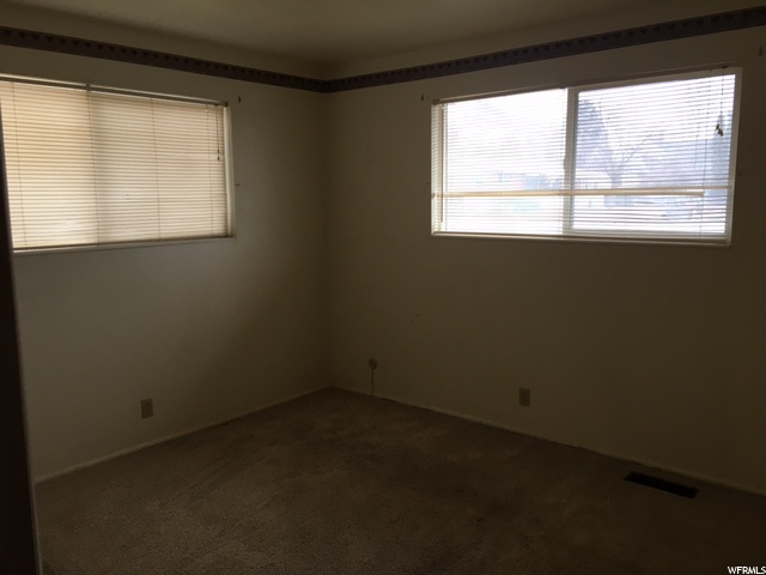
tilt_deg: -8.5
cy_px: 288
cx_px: 383
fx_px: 642
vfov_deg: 48.2
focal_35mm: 29
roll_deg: +0.8
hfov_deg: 61.7
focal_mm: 4.15
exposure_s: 1/30
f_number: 2.2
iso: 25
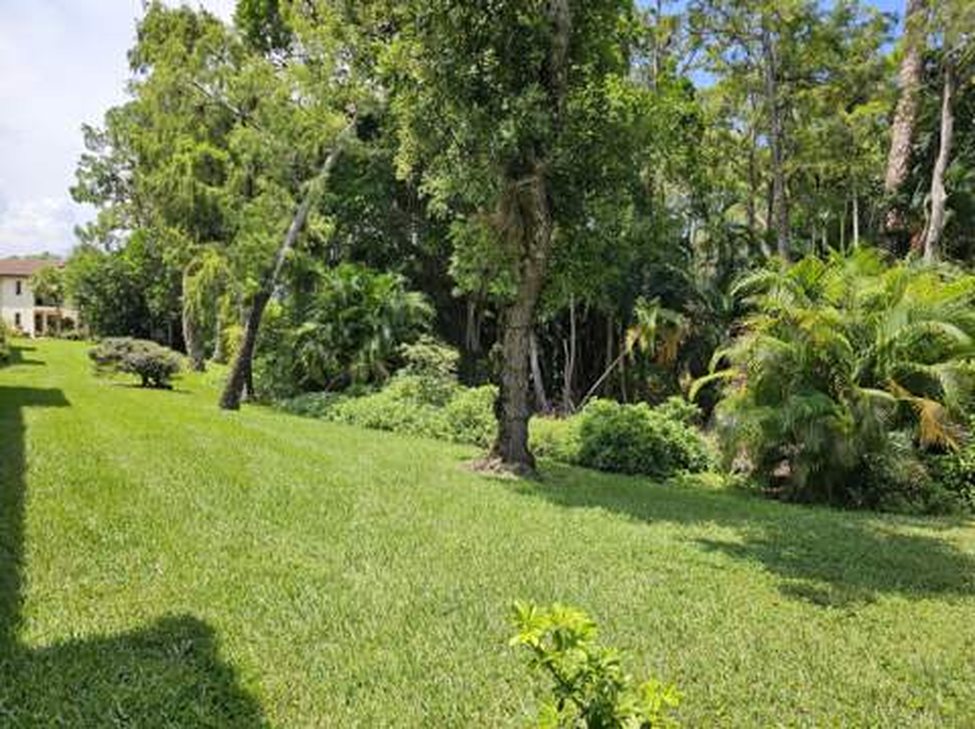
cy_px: 364
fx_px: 647
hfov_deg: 74.0
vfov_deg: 58.8
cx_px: 488
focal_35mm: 23
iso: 10
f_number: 1.7
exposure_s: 1/403
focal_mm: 6.3
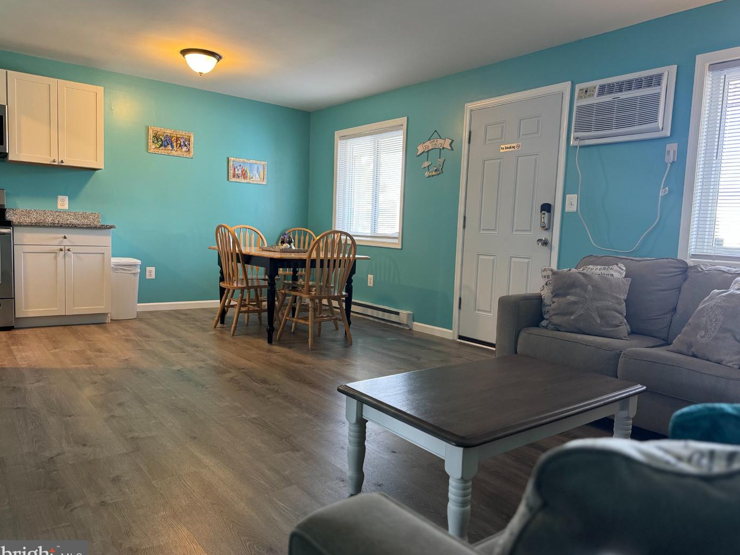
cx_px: 380
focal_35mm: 25
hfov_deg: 69.4
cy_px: 282
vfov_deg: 54.9
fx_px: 535
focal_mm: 6.76
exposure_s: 1/60
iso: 320
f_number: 1.78
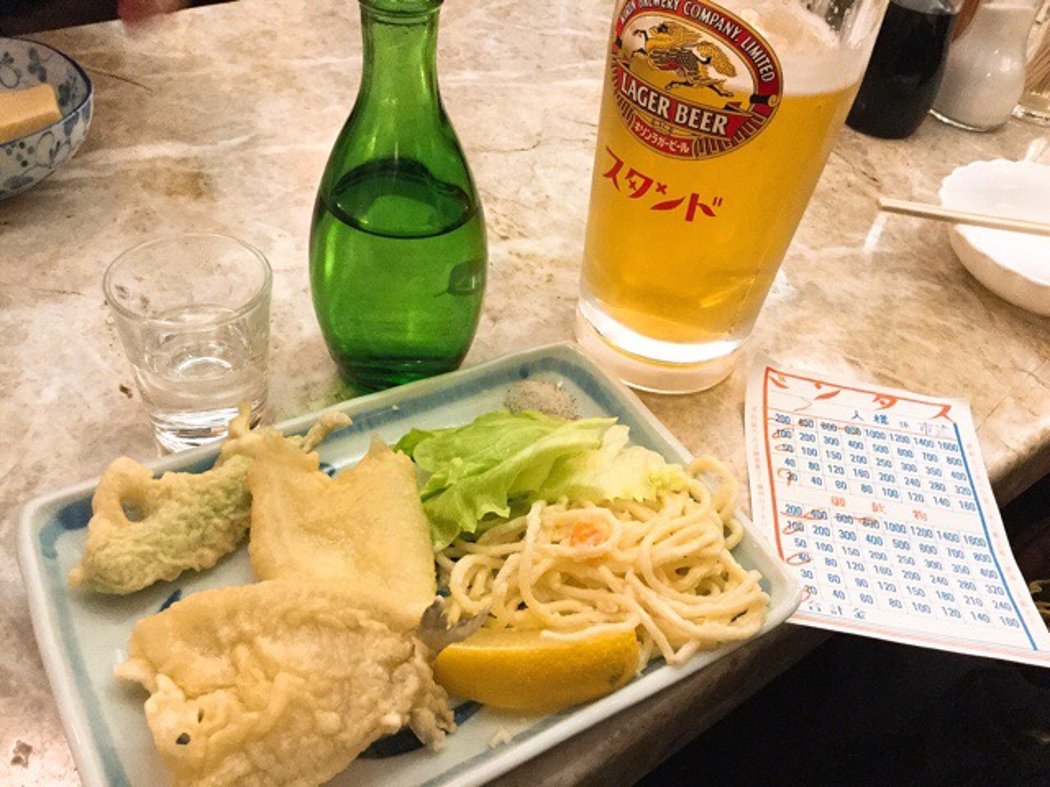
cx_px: 525
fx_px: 940
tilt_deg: -43.5
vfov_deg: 45.4
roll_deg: -11.7
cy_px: 394
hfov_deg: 58.4
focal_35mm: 31
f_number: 2.4
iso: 200
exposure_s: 1/30
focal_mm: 3.3
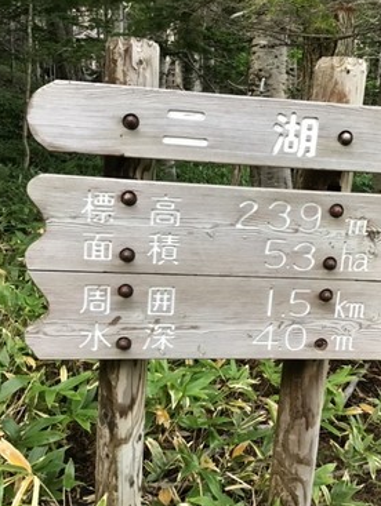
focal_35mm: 38
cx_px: 221
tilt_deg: -13.6
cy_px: 265
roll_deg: -3.9
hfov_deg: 37.7
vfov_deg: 48.9
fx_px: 557
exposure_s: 1/30
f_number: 2.4
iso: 64
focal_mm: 3.3
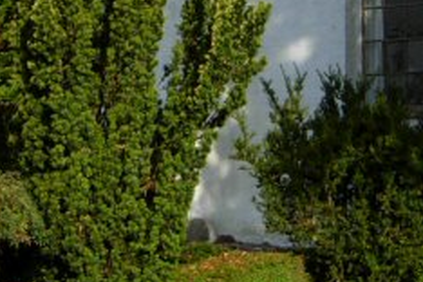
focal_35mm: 144
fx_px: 1692
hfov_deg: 14.2
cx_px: 255
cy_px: -183
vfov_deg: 9.2
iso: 50
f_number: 5.4
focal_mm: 7.5
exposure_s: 1/235
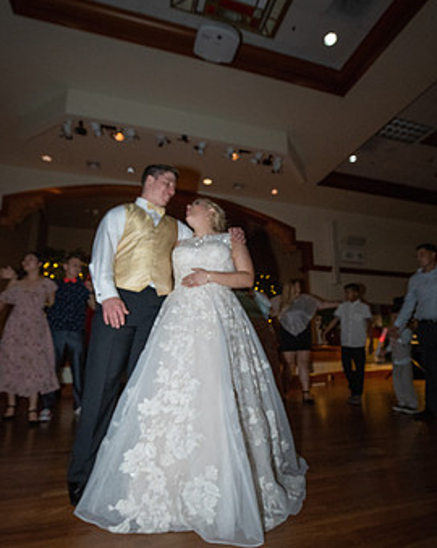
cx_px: 228
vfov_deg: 80.4
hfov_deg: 68.0
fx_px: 324
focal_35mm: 20
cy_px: 280
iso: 8000
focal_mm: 16
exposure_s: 1/250
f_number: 5.6
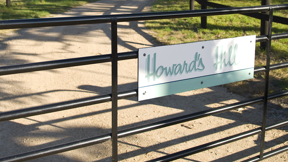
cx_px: 140
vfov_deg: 26.4
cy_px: 22
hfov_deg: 46.5
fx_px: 335
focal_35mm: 44
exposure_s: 1/750
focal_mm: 17
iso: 100
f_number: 2.8
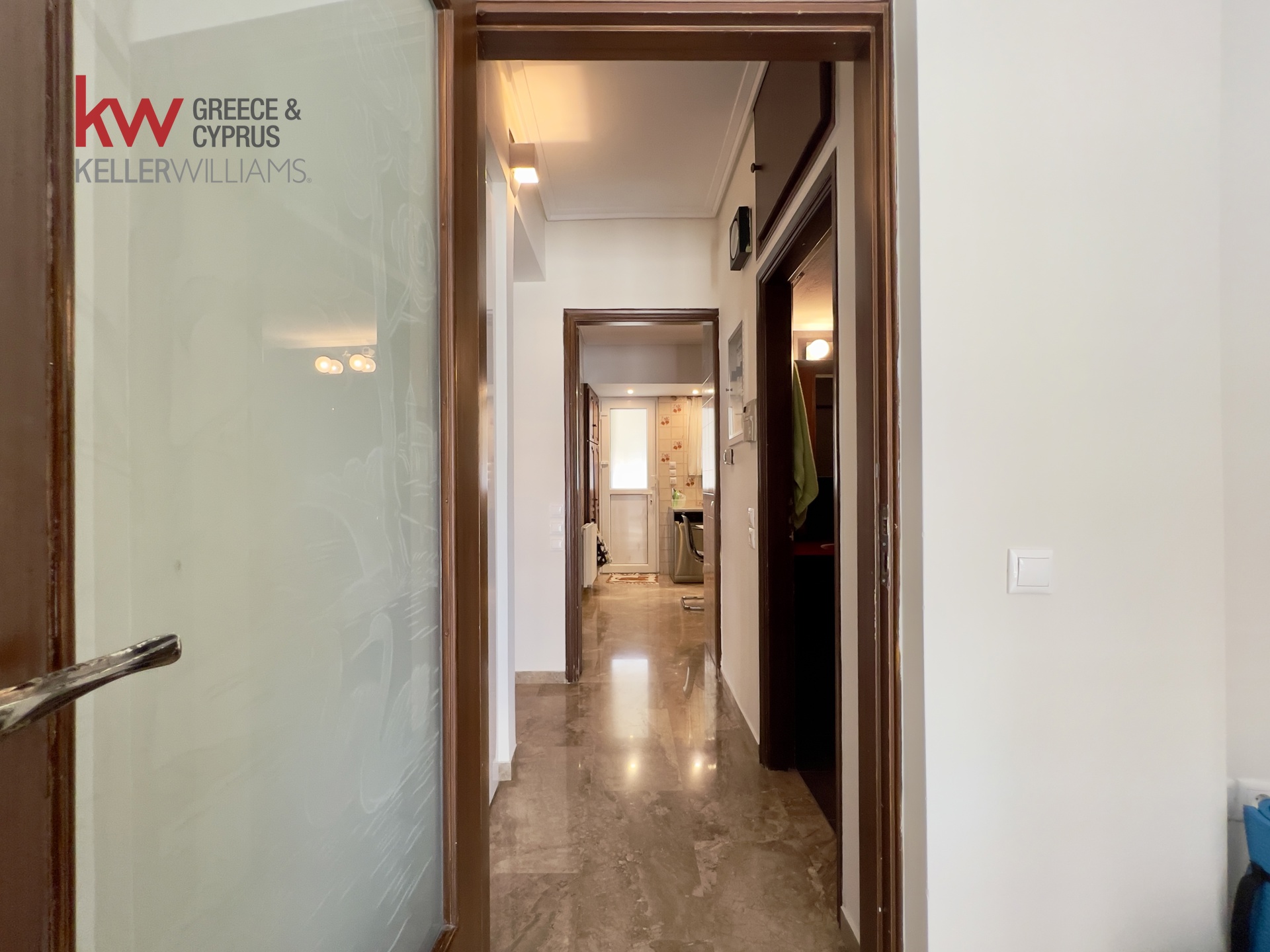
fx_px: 477
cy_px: 476
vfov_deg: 89.9
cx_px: 635
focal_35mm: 13
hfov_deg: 106.2
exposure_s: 1/50
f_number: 1.8
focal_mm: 1.57
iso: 160
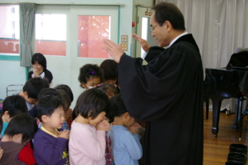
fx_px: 397
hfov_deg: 34.7
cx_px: 127
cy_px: 86
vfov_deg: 23.5
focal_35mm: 58
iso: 400
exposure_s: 1/30
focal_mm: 31
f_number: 4
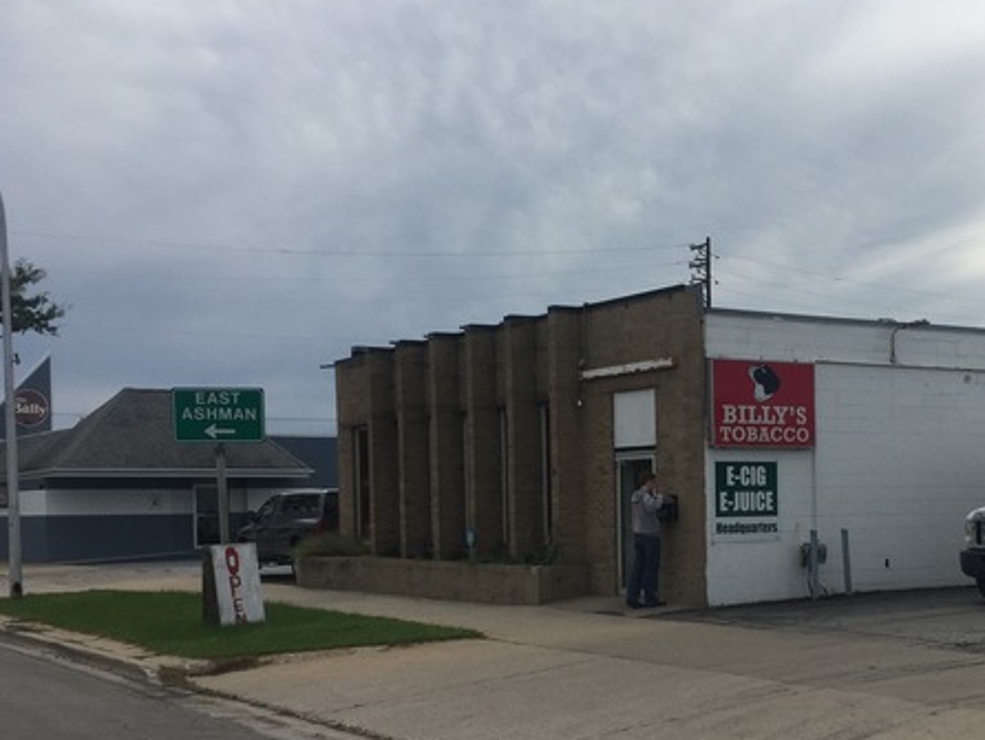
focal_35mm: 52
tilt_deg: -1.2
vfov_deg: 27.8
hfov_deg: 36.2
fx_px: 1480
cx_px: 707
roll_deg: +0.6
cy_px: 530
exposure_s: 1/3049
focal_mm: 4.15
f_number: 2.2
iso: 32
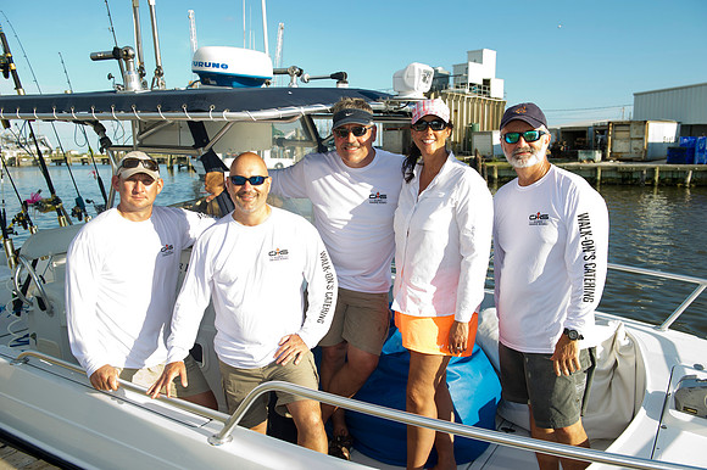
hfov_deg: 58.7
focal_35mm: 32
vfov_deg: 41.1
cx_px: 354
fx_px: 628
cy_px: 235
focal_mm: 32
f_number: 5.6
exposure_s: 1/250
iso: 125
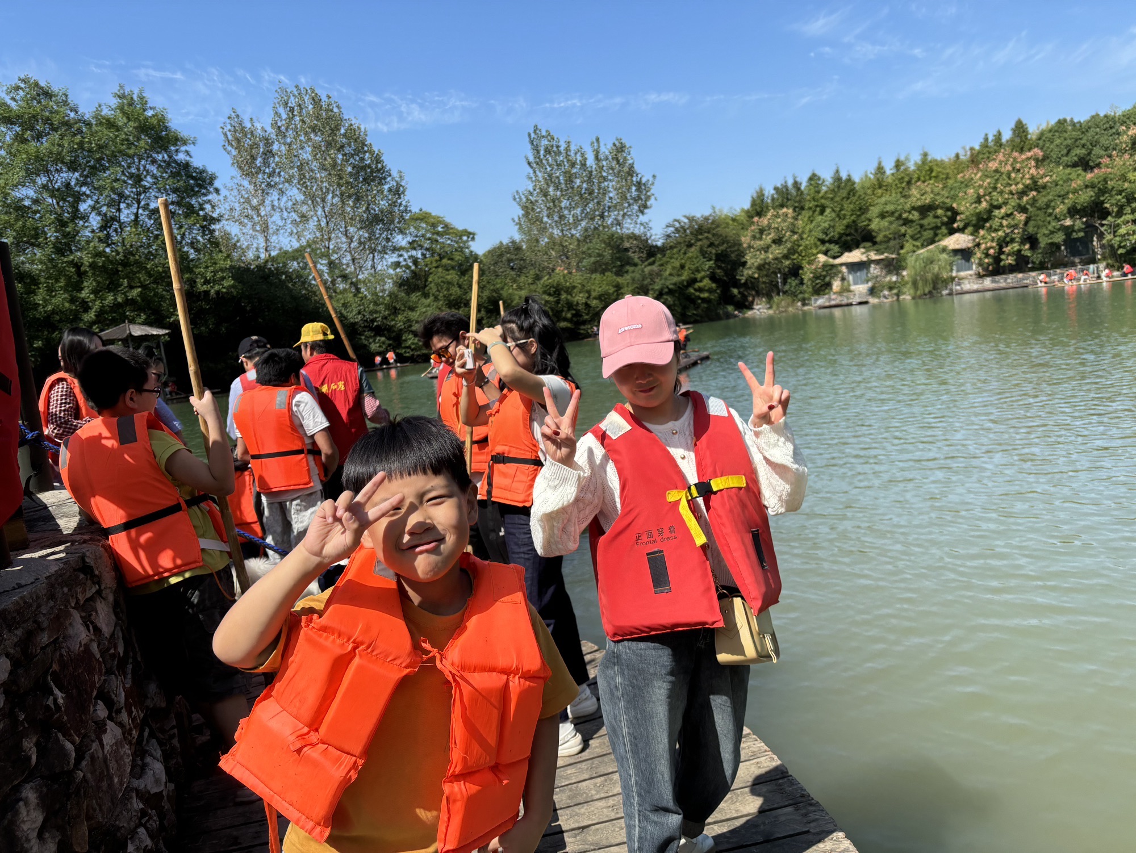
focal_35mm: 26
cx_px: 568
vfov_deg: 53.1
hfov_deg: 67.3
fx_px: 854
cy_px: 426
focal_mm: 5.96
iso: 50
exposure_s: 1/2933
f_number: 1.6
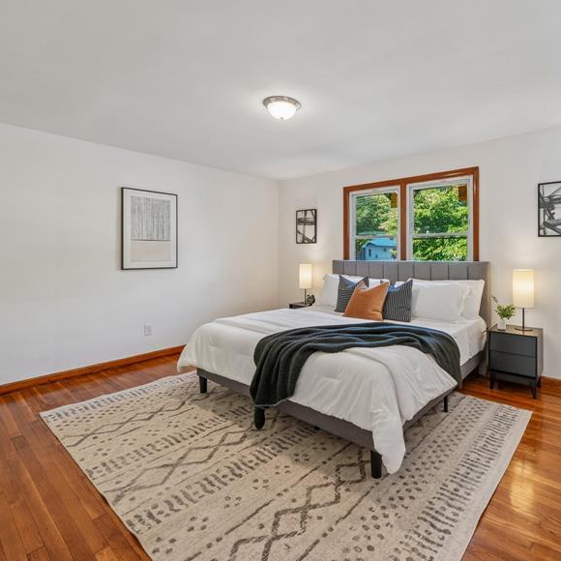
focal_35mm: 18
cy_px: 255
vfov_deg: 80.5
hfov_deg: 79.6
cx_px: 341
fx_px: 330
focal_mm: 12
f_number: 11
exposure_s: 1/2
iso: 100
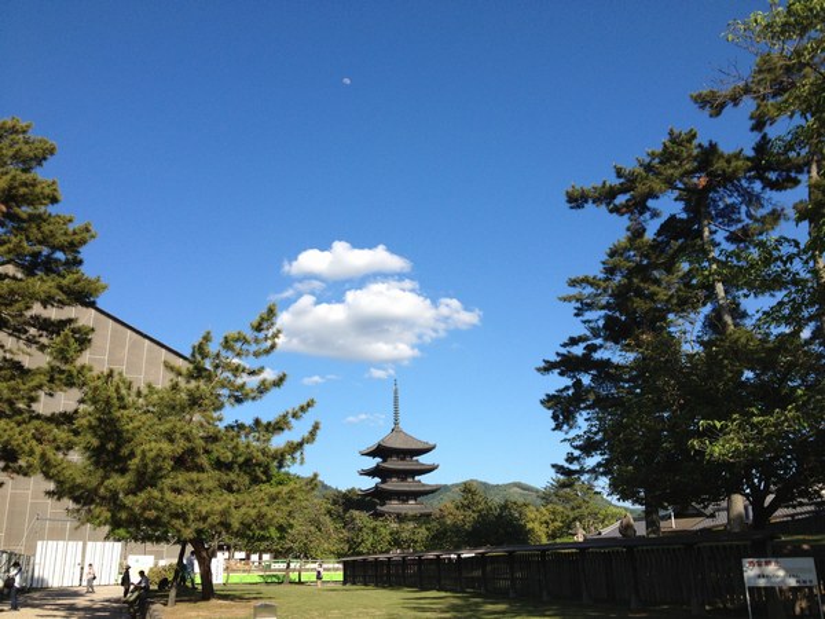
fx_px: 834
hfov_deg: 52.6
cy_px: 310
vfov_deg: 40.7
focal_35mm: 35
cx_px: 412
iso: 50
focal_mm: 4.28
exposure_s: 1/1453
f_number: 2.4
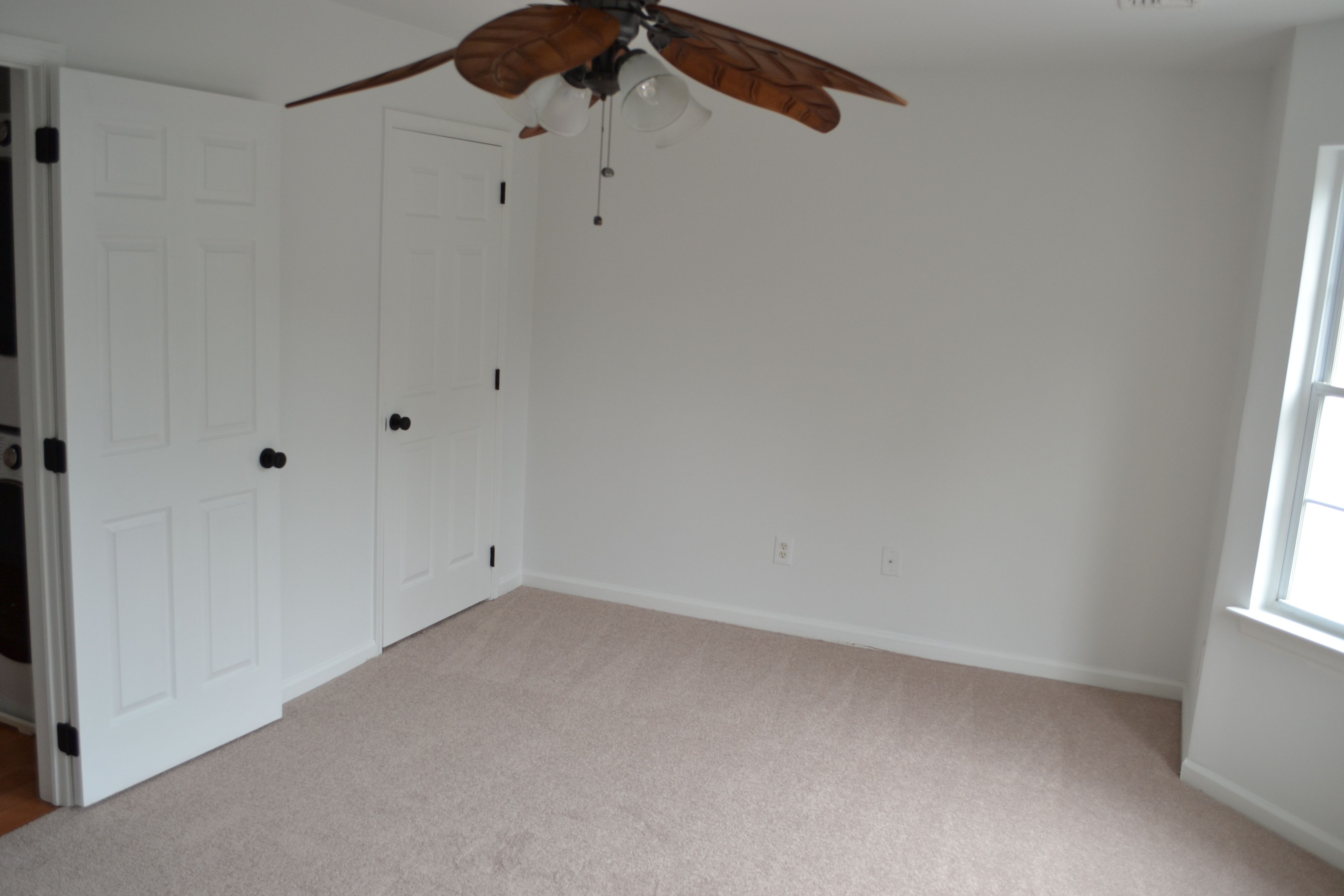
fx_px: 1120
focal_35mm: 30
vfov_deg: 43.6
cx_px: 672
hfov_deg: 61.9
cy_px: 448
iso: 320
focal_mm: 20
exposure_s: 1/125
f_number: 5.6
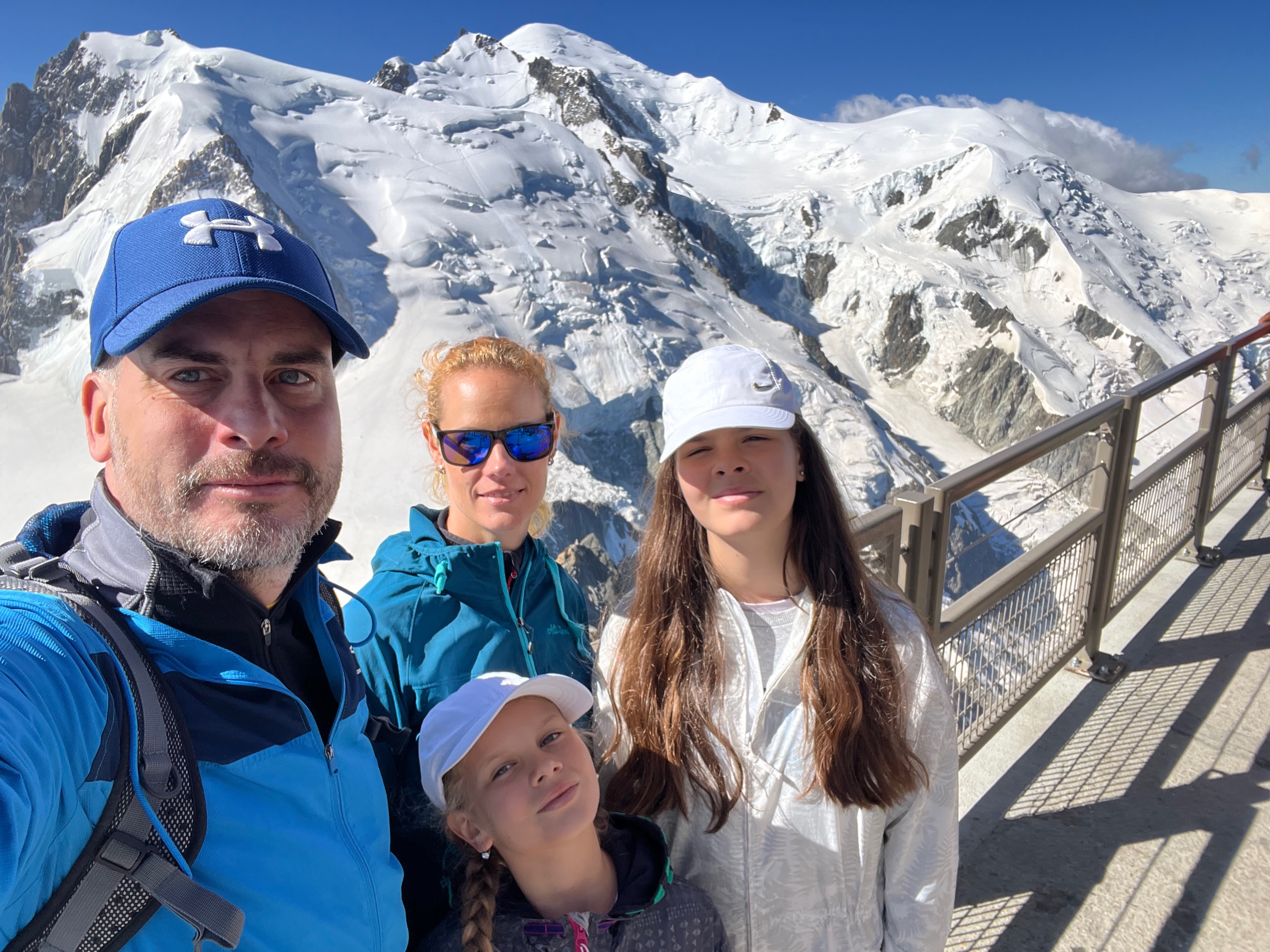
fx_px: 844
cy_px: 476
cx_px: 635
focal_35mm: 23
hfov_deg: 73.9
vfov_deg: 58.9
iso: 32
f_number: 2.2
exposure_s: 1/806
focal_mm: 2.71
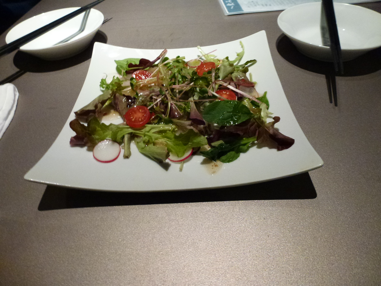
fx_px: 264
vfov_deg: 56.8
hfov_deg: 71.6
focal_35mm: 24
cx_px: 190
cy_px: 143
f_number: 3.3
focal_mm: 4.3
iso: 400
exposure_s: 1/20
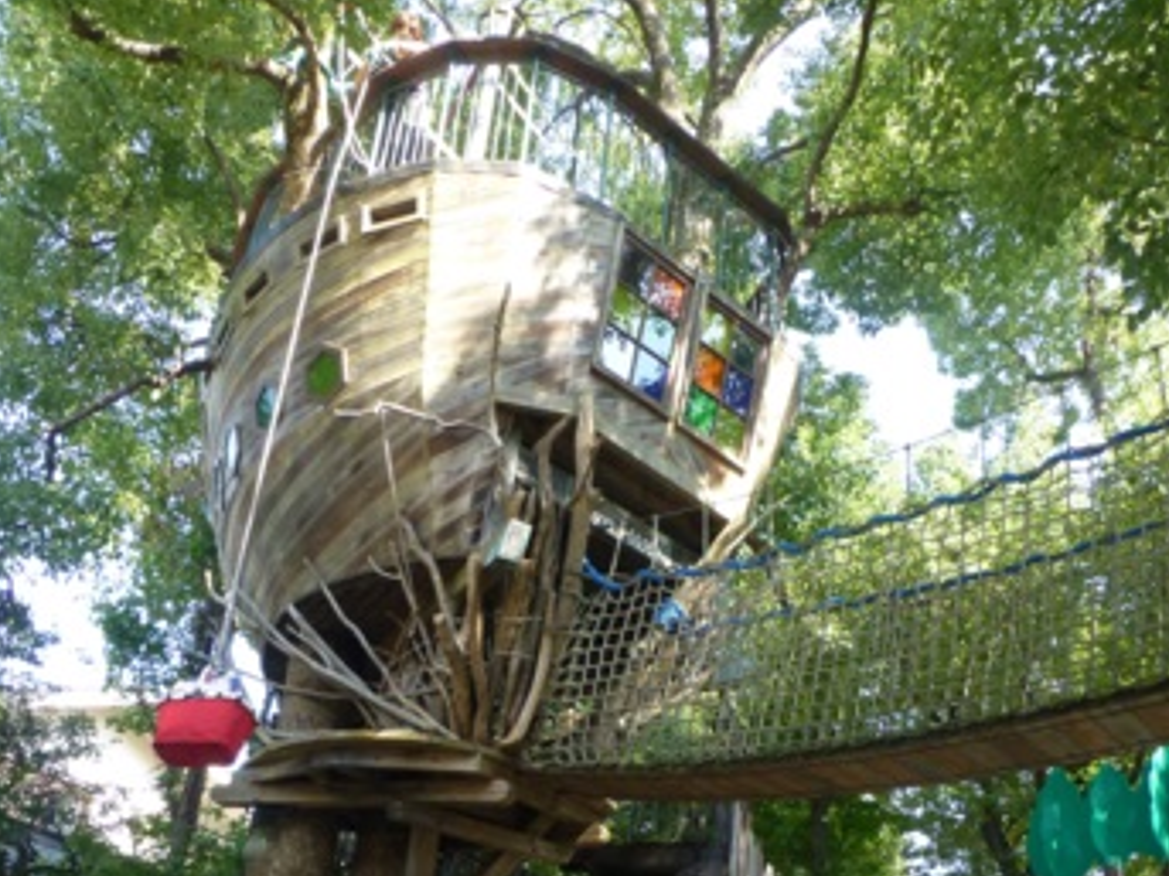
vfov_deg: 39.9
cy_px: 716
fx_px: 1148
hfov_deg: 54.0
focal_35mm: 34
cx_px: 590
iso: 320
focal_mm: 4.3
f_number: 3.3
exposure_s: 1/250
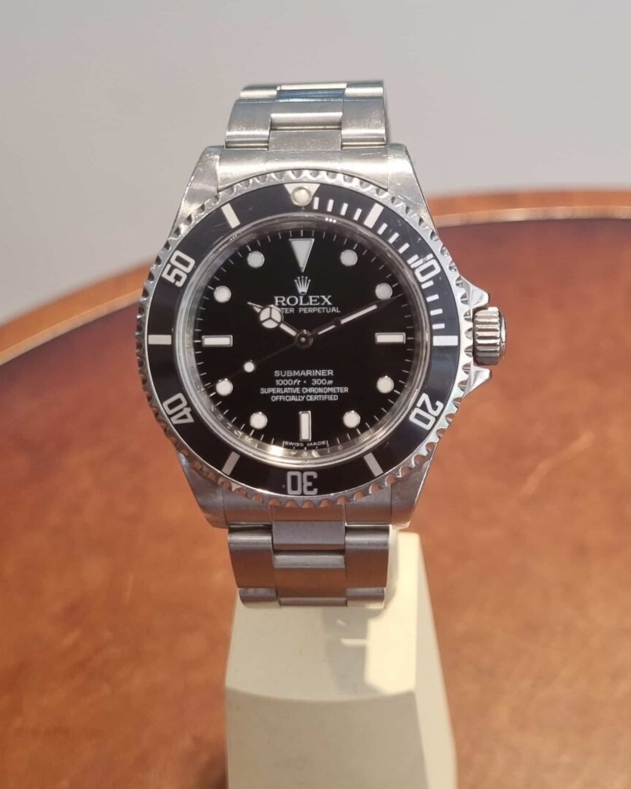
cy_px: 357
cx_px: 305
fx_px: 654
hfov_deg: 51.5
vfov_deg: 62.1
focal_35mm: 28
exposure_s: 1/100
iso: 80
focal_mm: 5.4
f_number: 1.8
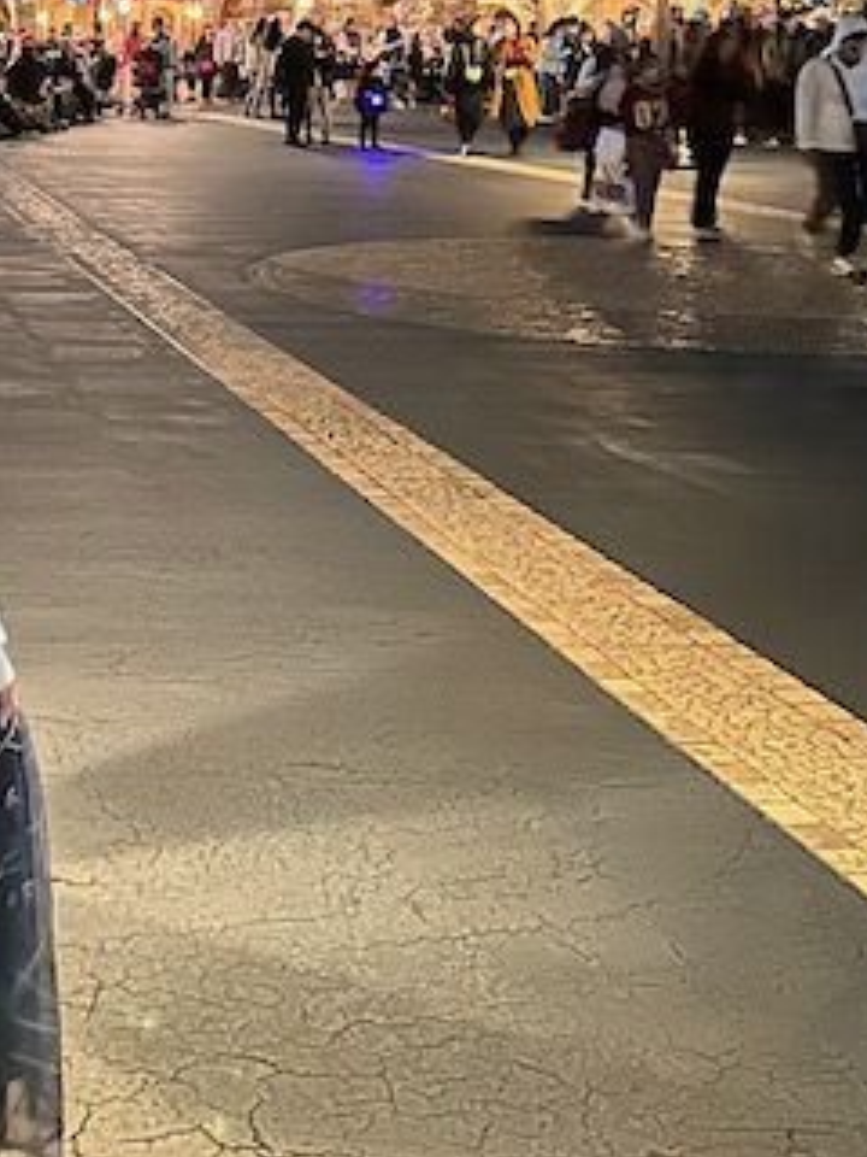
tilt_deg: -7.1
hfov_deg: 24.9
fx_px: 1837
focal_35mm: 55
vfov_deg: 33.8
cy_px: 210
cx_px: -54
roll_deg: +0.3
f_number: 1.78
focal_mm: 6.86
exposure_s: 1/14
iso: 1600
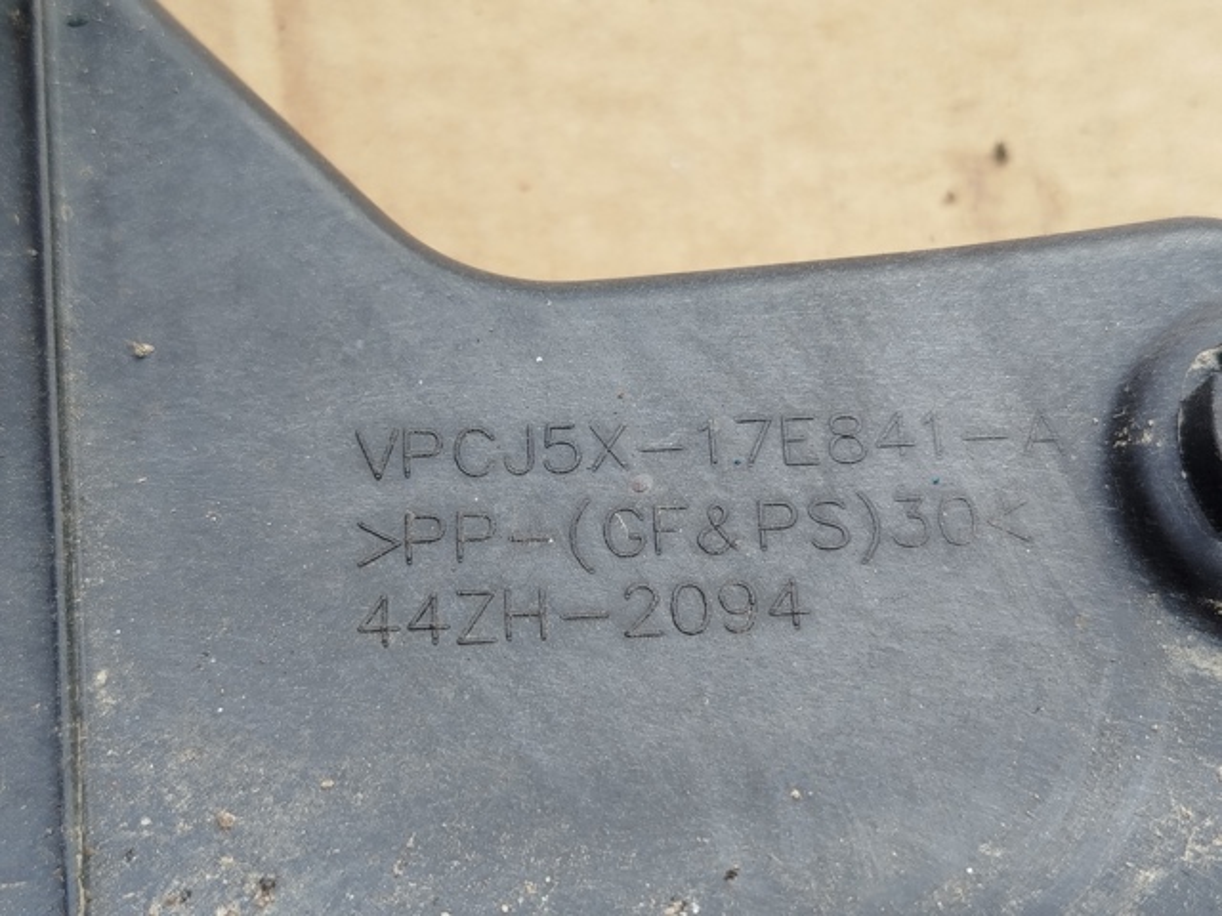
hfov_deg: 39.7
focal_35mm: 48
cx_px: 611
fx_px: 1694
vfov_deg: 30.3
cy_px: 458
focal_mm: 5.31
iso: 50
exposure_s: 1/100
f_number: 1.7
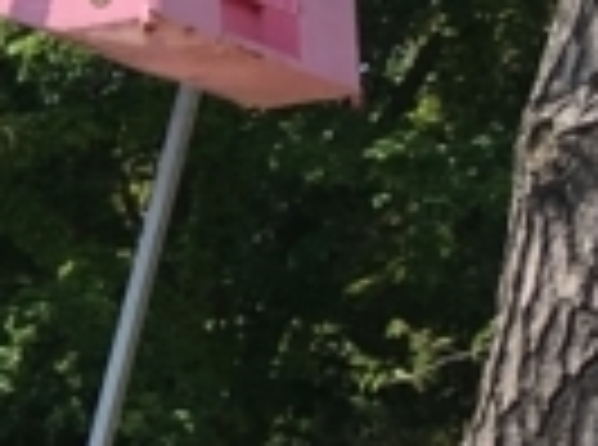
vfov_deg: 6.5
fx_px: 3859
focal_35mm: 224
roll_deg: -0.1
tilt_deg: +5.4
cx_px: -602
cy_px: 649
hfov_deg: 8.4
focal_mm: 4.15
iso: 25
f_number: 2.2
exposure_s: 1/1166
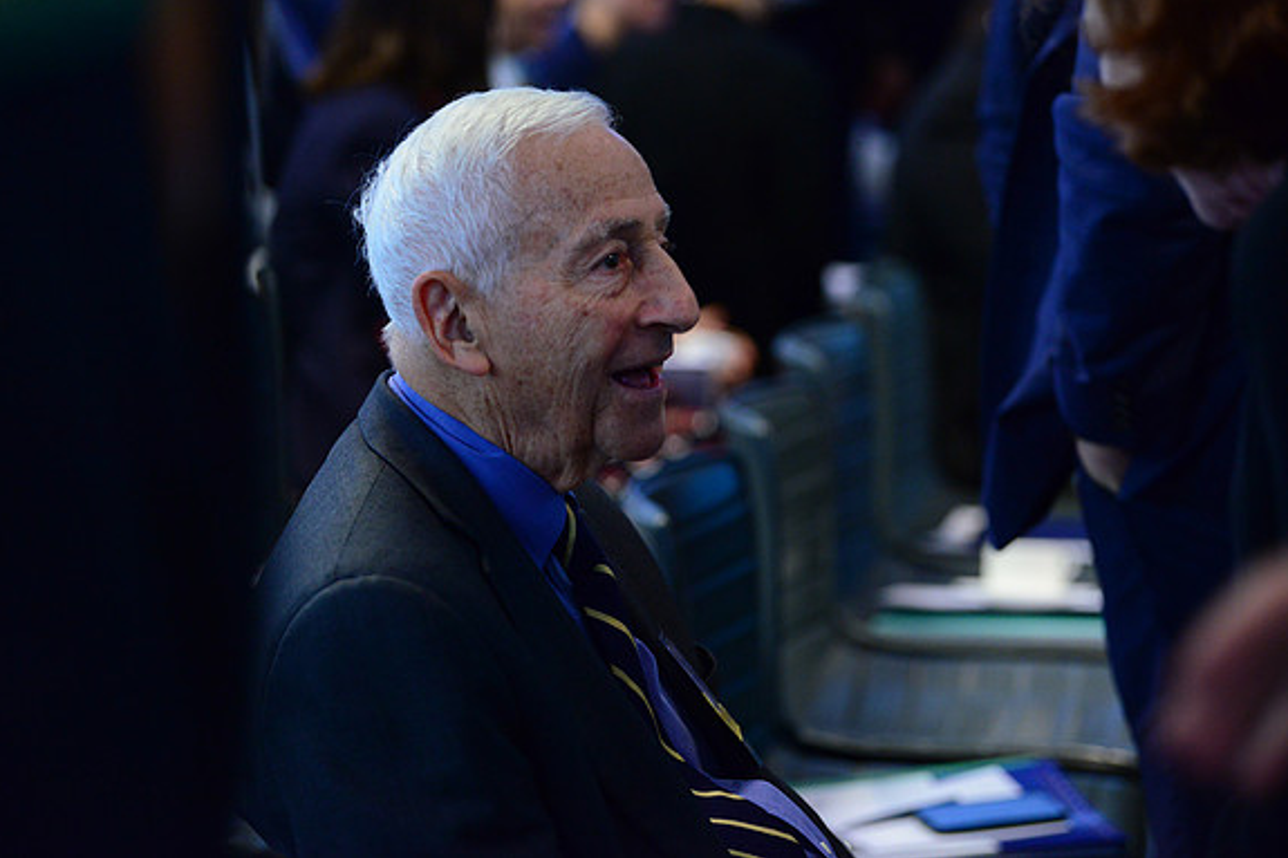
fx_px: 3970
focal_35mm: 111
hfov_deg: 18.4
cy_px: 427
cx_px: 645
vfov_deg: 12.3
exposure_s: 1/160
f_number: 2.8
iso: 4000
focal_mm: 110
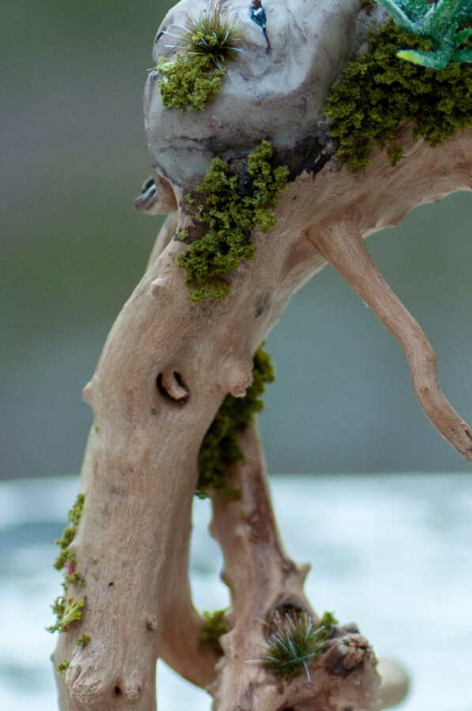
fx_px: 7552
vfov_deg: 5.4
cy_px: 307
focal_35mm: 383
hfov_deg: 3.6
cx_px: 412
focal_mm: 90
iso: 640
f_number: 5
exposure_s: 1/250
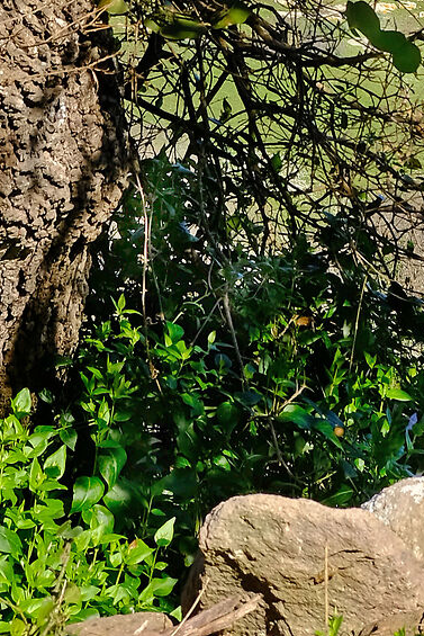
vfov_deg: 8.9
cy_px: -351
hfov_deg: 6.0
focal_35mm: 225
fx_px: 3972
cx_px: 653
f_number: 9
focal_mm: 35
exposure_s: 1/160
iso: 200
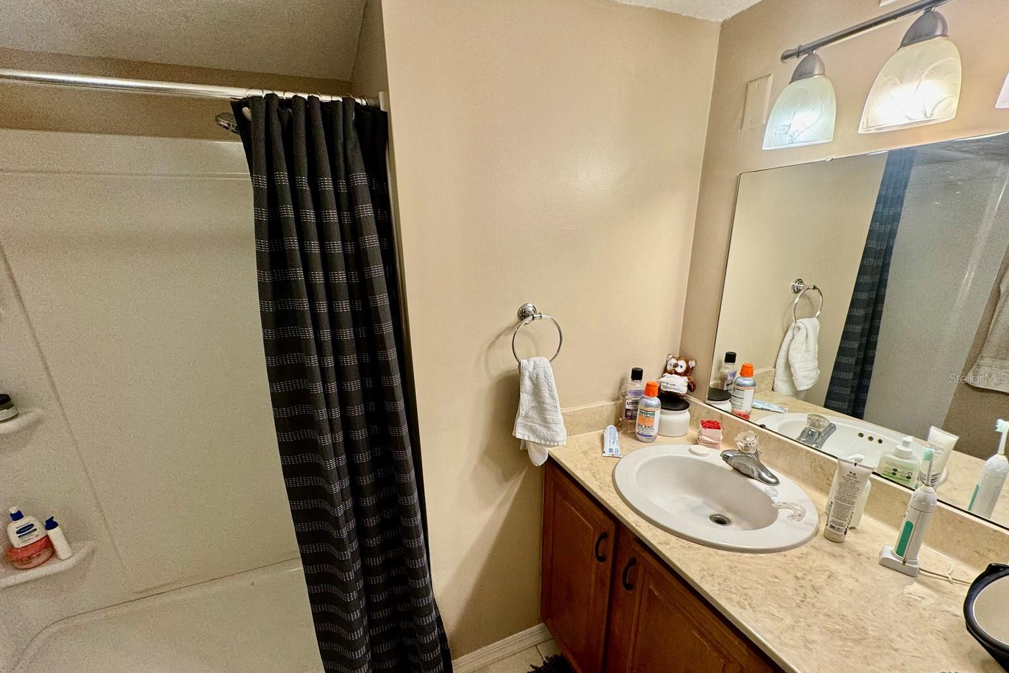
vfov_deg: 77.0
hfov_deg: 100.4
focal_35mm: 15
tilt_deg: -19.3
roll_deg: +1.5
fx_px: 420
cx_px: 491
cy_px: 378
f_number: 2.2
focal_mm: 2.22
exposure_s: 1/120
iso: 125
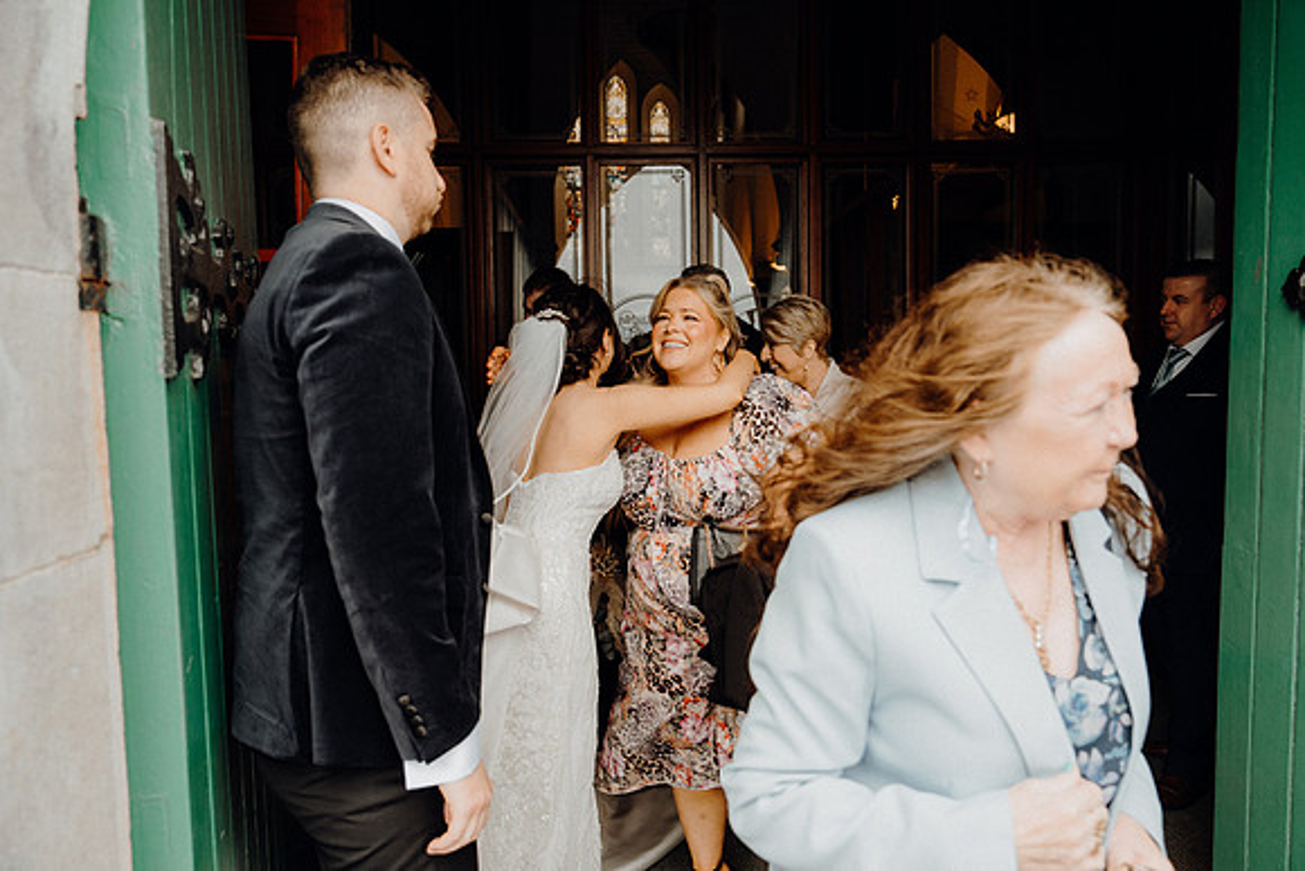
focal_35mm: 27
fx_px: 979
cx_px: 652
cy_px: 436
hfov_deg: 67.4
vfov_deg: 48.0
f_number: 3.5
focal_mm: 27
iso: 200
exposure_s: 1/200
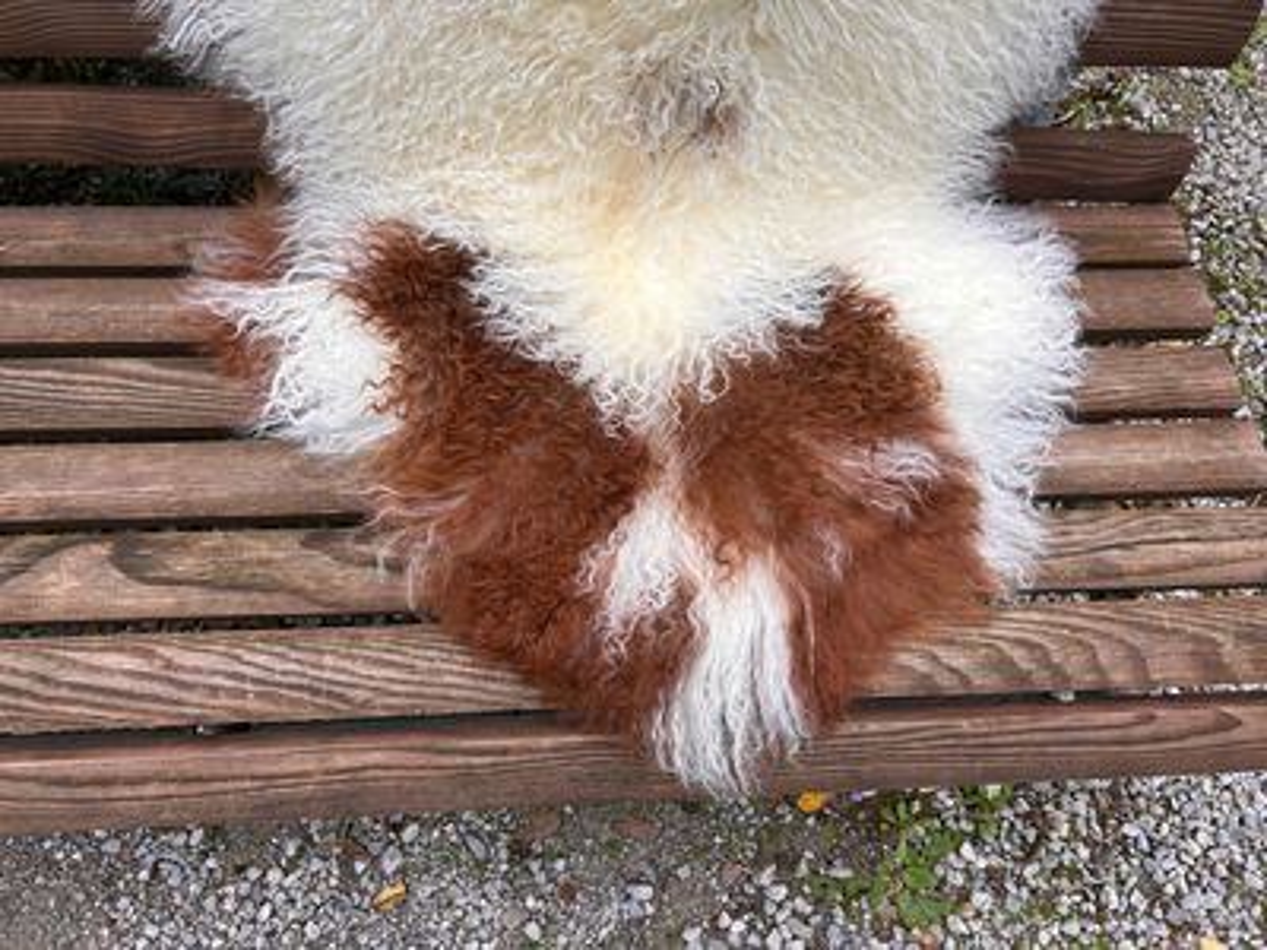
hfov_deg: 67.3
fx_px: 952
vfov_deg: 53.1
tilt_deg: -70.5
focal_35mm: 26
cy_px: 475
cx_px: 634
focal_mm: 5.7
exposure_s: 1/873
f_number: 1.5
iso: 50
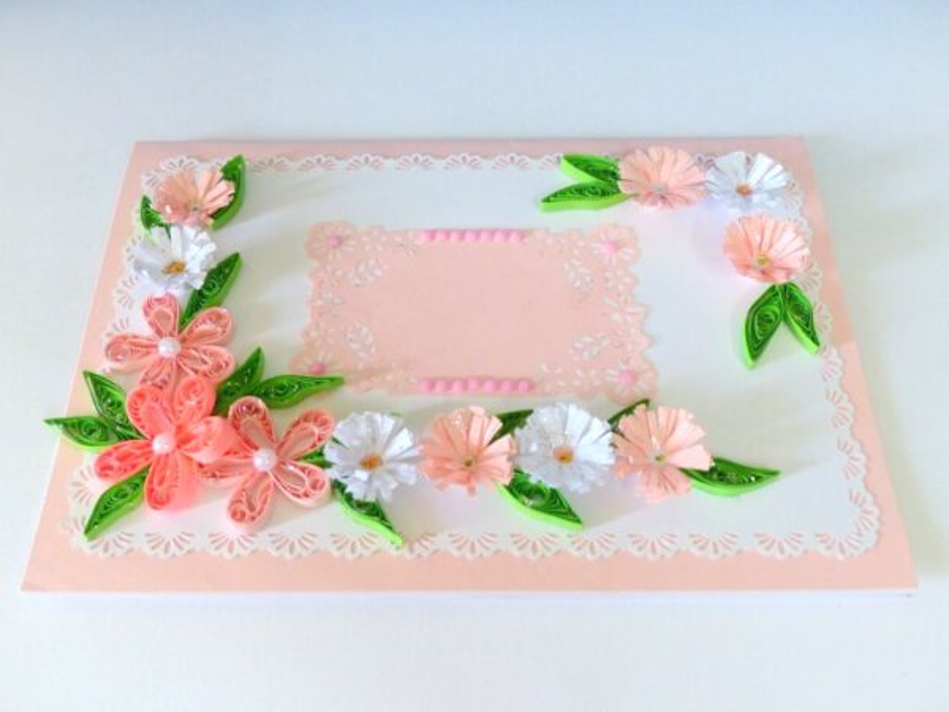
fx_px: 960
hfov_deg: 52.6
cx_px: 474
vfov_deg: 40.7
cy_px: 356
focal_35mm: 35
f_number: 2.8
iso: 400
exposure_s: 1/50
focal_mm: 6.3
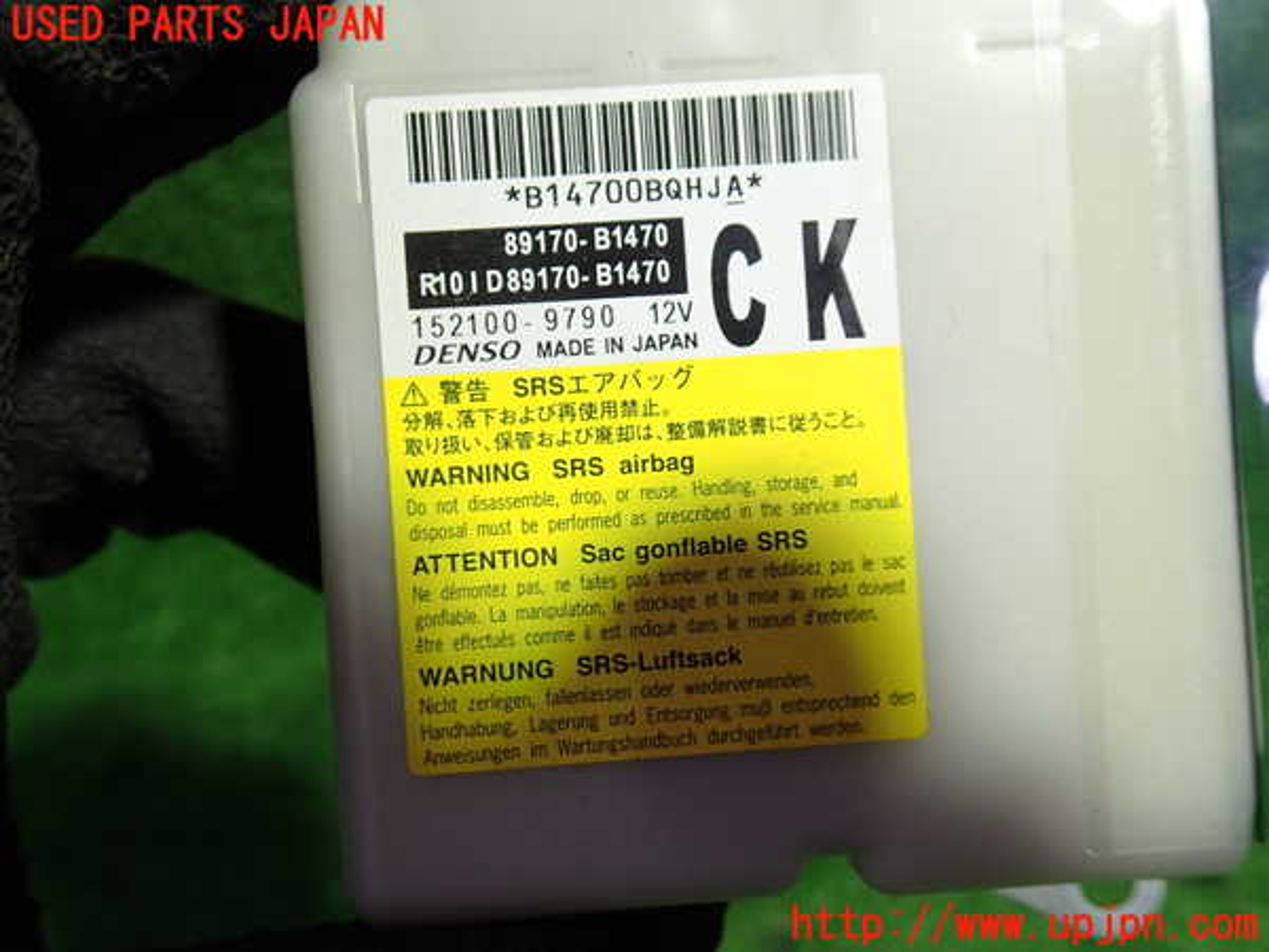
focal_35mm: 30
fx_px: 1100
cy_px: 476
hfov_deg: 60.0
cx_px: 634
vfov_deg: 46.8
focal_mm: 5.4
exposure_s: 1/50
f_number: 2.3
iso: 200
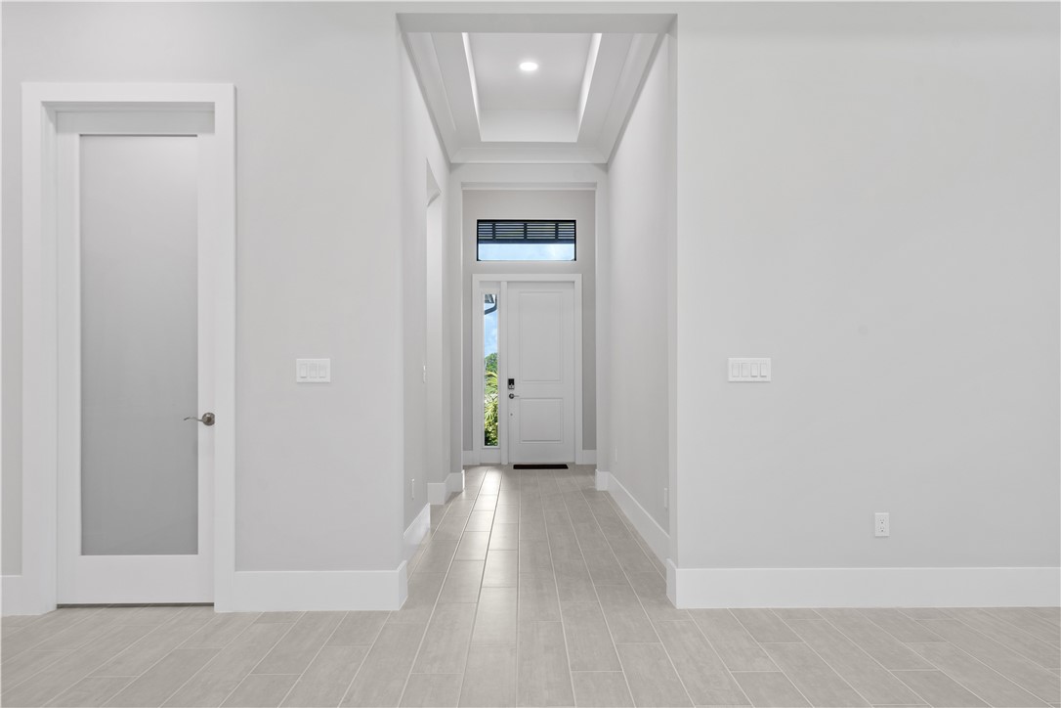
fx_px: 737
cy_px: 354
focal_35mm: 25
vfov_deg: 51.3
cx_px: 530
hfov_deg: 71.5
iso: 800
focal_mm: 25
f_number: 8
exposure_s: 1/20
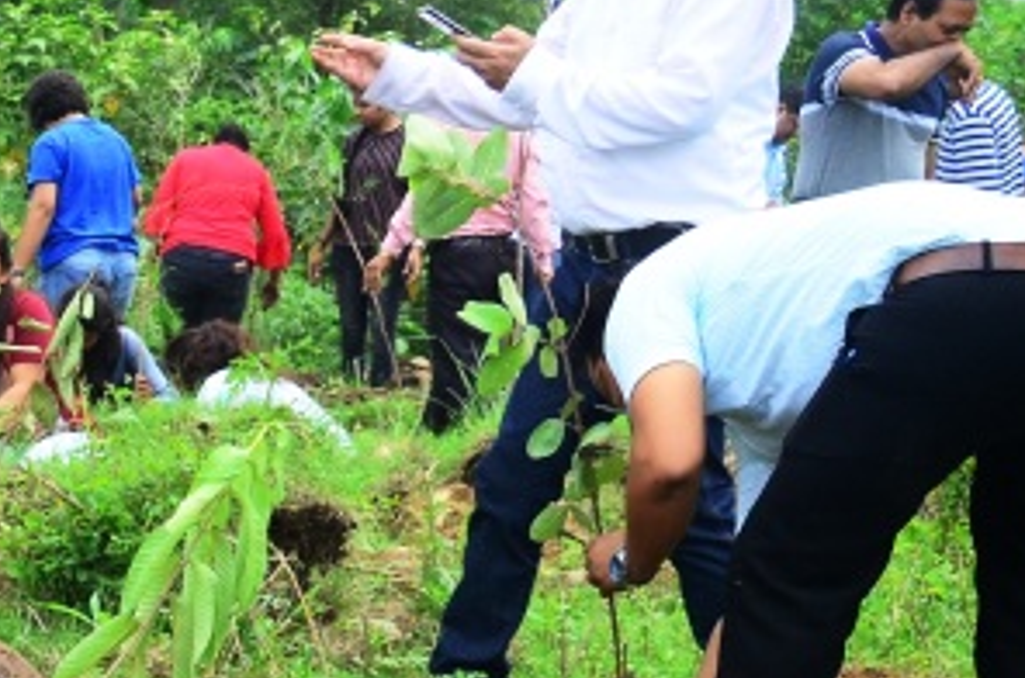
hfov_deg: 14.3
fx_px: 3686
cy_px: 965
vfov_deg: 10.2
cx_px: -699
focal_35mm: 130
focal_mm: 25
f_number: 6.3
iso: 640
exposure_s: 1/250
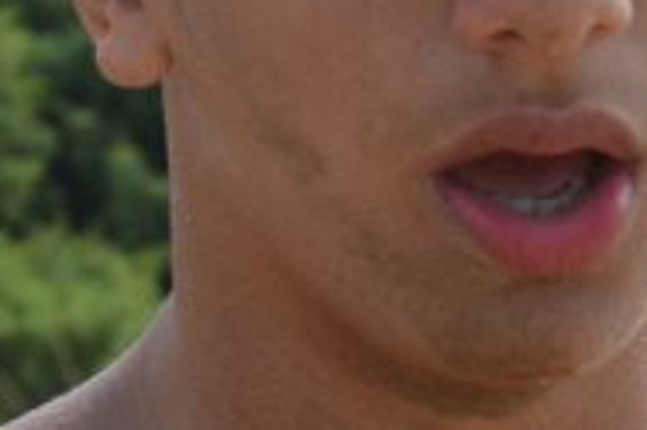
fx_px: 6967
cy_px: 126
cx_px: 527
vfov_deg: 3.5
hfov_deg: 5.3
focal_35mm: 388
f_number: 5
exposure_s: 1/800
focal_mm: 33.9
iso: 160
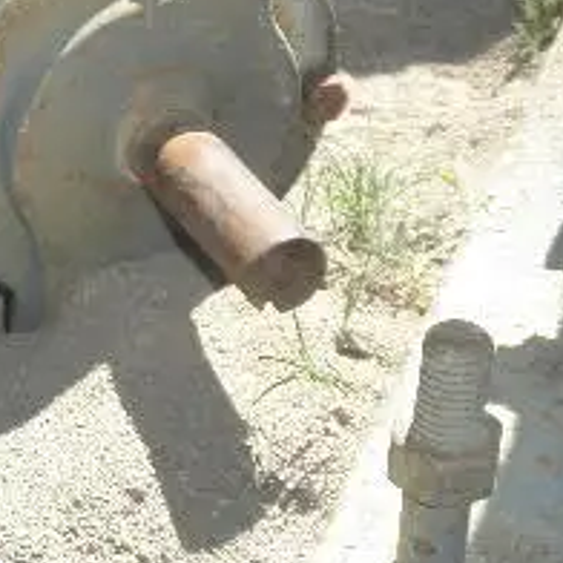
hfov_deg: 13.0
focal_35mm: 127
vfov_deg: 13.7
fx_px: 2337
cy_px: 190
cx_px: -293
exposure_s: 1/320
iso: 64
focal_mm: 7.9
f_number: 3.4
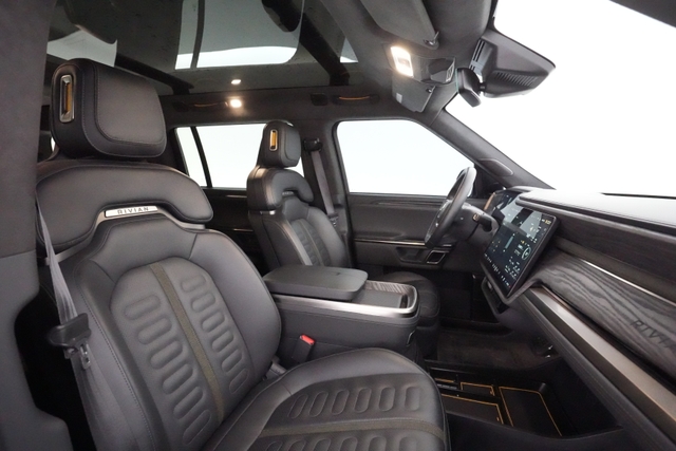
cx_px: 338
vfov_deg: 70.5
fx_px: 319
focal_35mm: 17
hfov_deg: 93.3
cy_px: 226
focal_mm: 17
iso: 40000
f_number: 5.6
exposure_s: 1/100
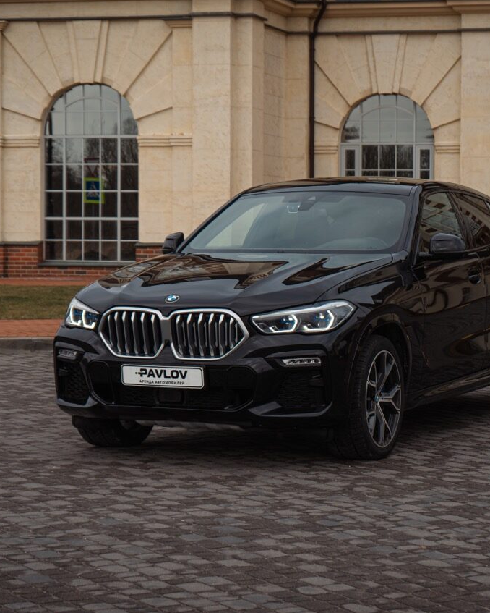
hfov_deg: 16.2
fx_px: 1722
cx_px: 314
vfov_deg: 20.2
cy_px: 306
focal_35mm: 95
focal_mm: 67
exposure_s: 1/400
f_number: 5.6
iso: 125
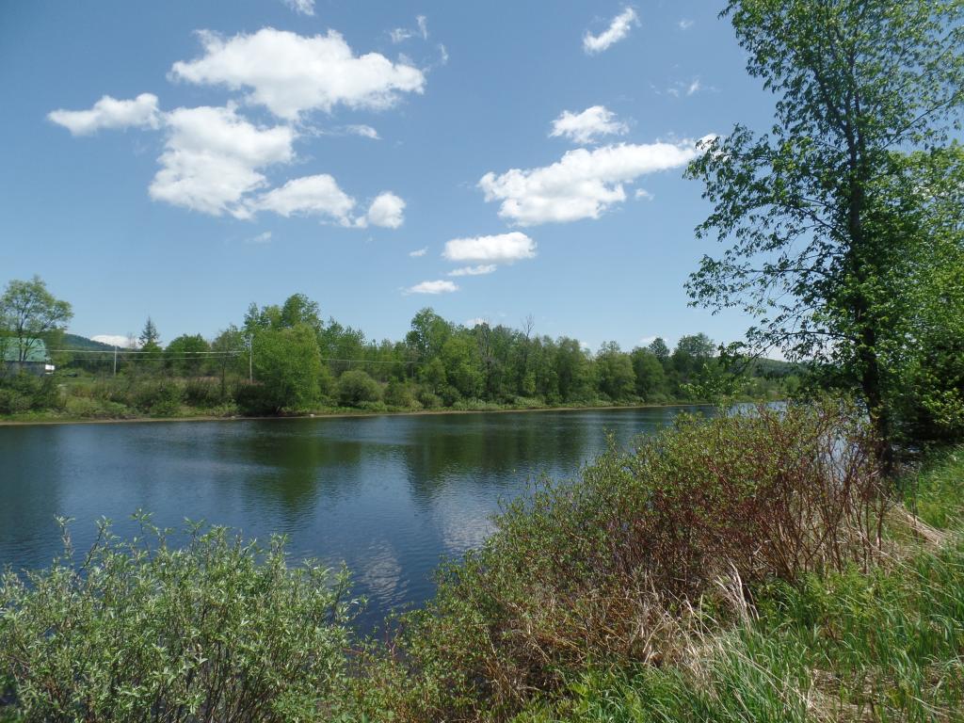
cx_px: 482
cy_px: 362
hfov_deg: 73.9
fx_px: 641
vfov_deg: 58.9
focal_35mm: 23
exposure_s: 1/1000
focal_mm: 4.1
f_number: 3.5
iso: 80
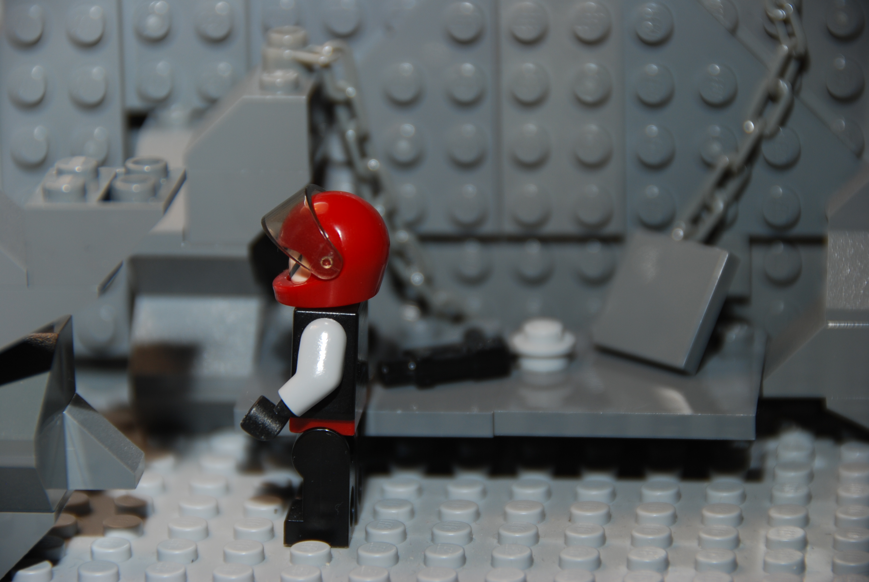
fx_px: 7250
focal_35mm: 300
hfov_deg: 6.9
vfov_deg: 4.6
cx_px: 434
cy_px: 291
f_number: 5.6
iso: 100
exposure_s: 1/125
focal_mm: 200
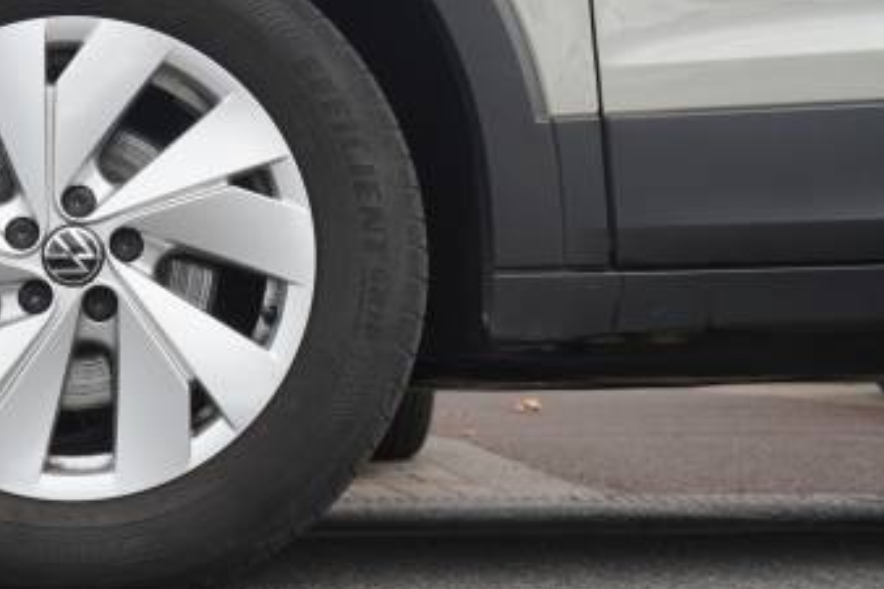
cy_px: 157
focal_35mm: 88
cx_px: 102
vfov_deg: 15.5
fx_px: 2158
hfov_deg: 22.6
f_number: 6.7
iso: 100
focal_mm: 31
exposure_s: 1/90
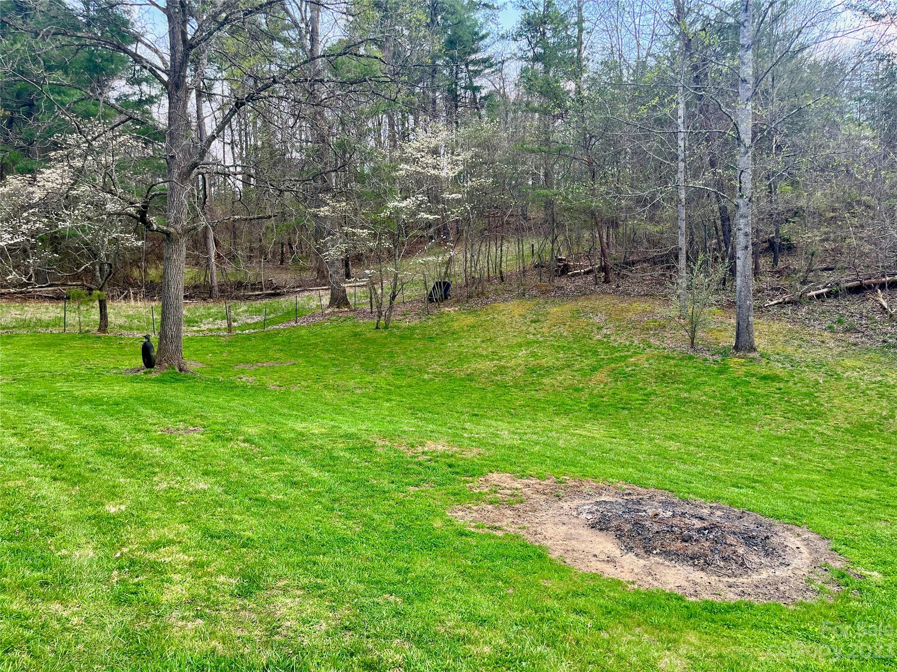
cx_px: 448
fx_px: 674
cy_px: 336
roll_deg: +1.0
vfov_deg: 53.1
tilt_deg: -5.7
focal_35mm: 26
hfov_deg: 67.3
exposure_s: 1/510
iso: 50
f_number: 1.6
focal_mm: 5.1
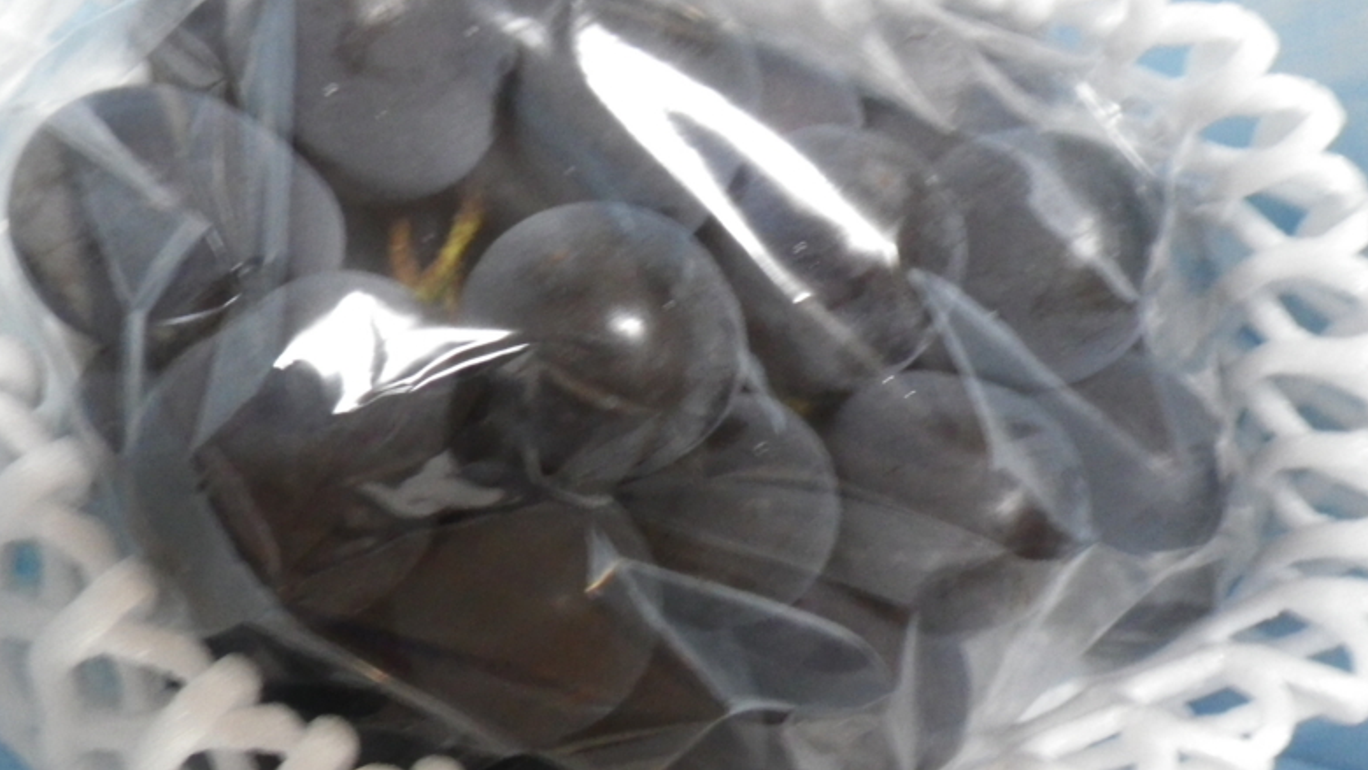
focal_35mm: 38
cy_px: 360
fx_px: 1379
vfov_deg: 31.2
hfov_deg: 52.8
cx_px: 682
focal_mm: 6.1
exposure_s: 1/10
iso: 800
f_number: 3.8
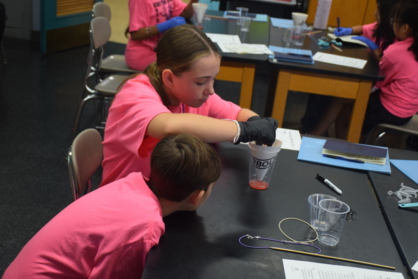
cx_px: 209
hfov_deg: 35.0
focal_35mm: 57
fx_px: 662
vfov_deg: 23.8
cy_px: 140
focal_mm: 38
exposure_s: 1/60
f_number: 4.2
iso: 1000
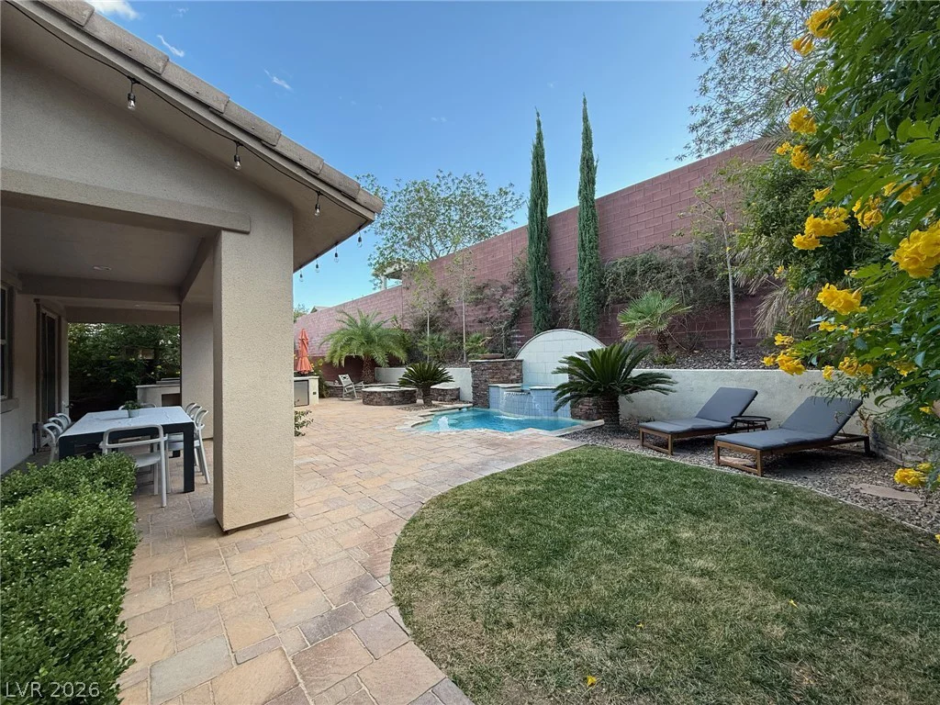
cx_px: 470
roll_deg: +1.5
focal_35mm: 14
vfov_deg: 85.7
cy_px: 352
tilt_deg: +1.1
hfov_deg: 102.1
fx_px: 380
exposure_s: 1/132
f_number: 2.2
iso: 64
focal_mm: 2.22
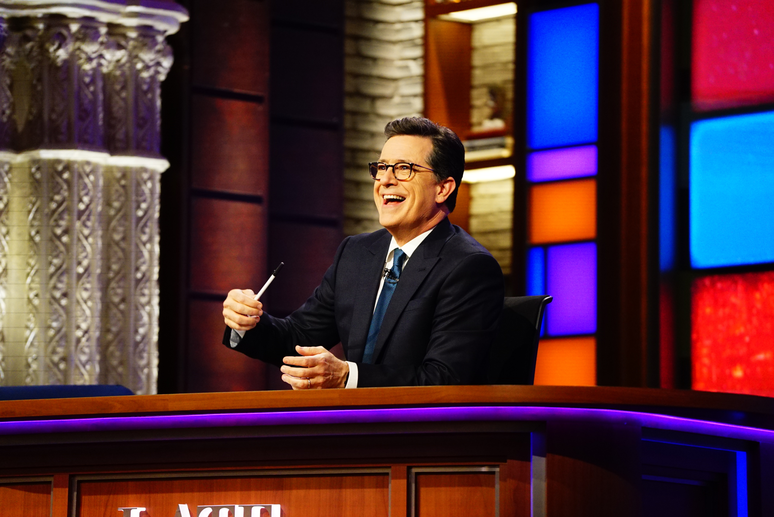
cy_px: 258
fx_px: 4216
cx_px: 387
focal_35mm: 196
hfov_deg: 10.5
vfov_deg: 7.0
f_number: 4
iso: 5000
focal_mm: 196
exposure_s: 1/200
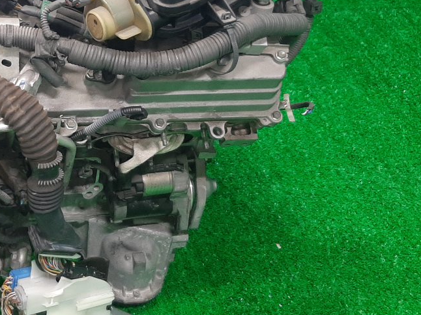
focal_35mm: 58
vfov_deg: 25.1
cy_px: 103
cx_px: 76
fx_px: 705
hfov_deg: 32.2
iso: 163
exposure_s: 1/50
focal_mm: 3.93
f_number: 1.7
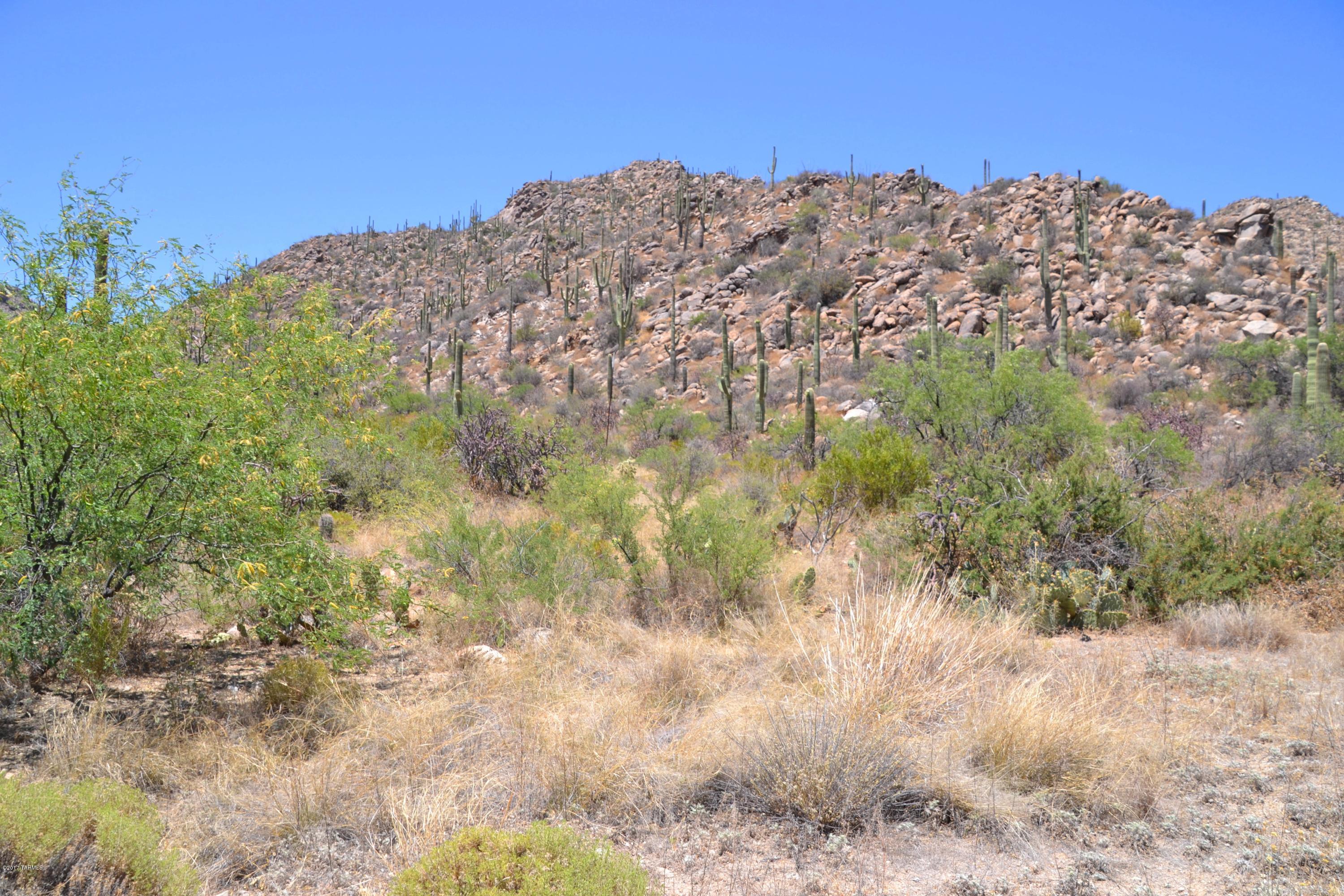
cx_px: 672
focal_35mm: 30
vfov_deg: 43.6
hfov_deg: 61.9
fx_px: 1120
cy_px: 448
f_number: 8
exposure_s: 1/250
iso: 100
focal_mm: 20
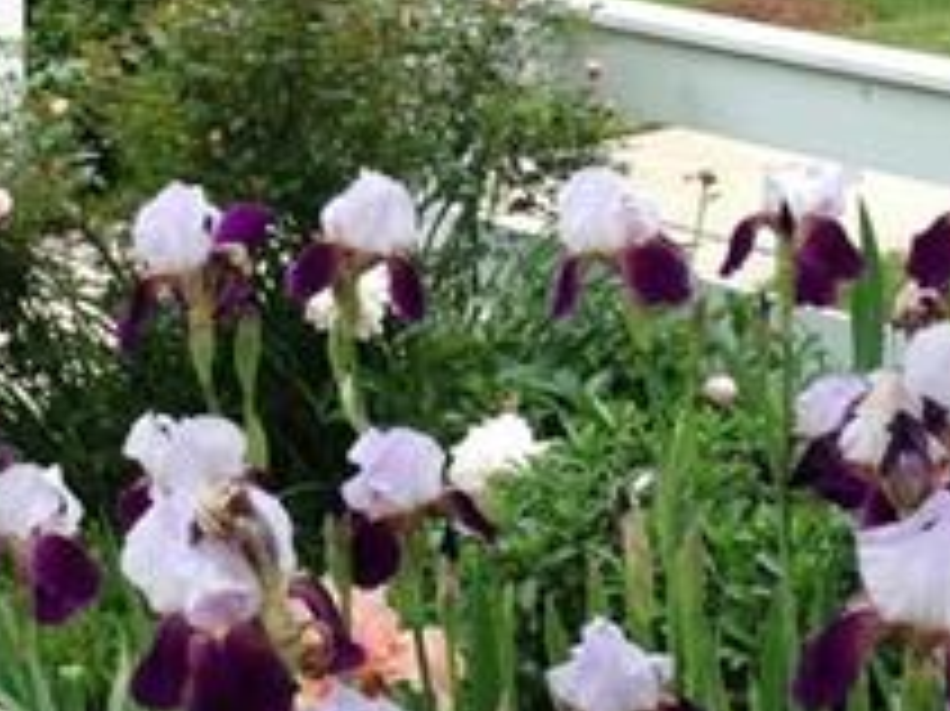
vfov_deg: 12.2
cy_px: 32
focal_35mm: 120
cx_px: 590
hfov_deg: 16.4
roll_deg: -0.5
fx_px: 3291
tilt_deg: -10.3
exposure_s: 1/250
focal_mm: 4.12
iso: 50
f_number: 2.4
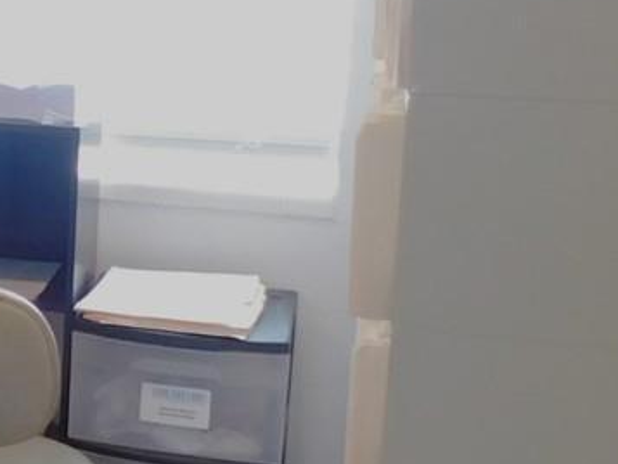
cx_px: -692
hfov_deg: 14.8
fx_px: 1839
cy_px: 126
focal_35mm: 103
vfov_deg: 14.3
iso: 125
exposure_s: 1/25
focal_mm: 4
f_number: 3
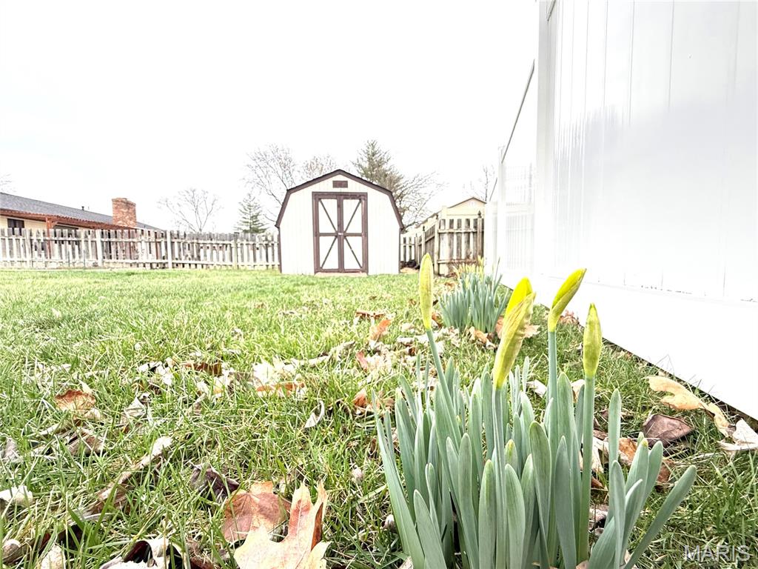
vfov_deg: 85.7
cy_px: 284
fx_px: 307
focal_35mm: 14
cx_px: 379
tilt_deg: -3.7
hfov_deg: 102.1
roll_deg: +0.1
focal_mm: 2.22
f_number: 2.2
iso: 125
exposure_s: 1/99
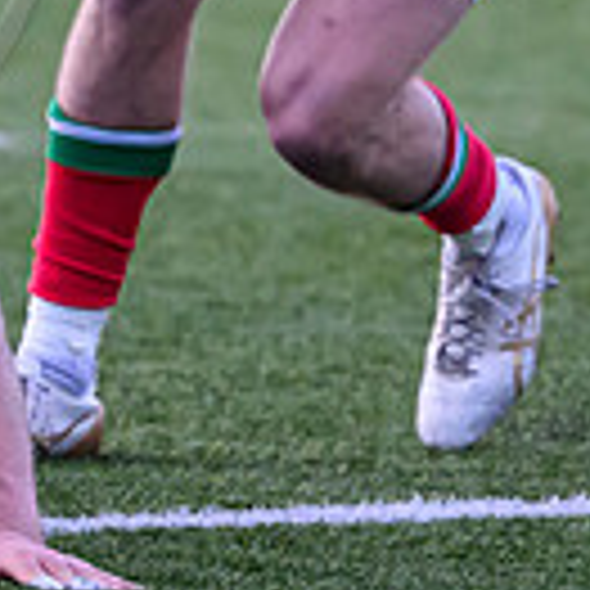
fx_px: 15889
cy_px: 134
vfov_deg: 2.1
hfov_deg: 2.1
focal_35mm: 824
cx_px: -386
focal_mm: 130
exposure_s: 1/1250
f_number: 2.8
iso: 2000
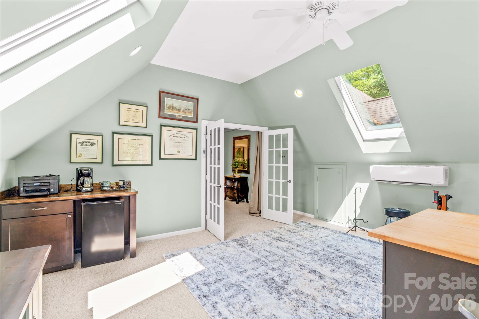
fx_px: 213
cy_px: 160
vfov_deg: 73.7
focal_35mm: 16
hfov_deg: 96.7
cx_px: 240
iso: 100
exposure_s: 1/10
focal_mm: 16
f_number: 8
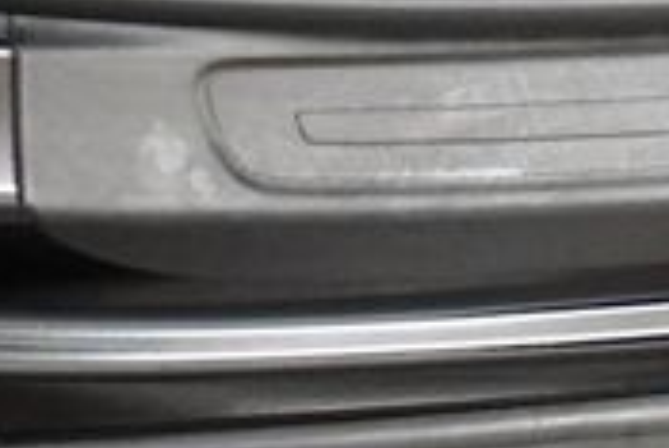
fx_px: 2455
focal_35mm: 132
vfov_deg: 10.1
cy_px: -230
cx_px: 956
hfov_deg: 14.6
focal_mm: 18
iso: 3600
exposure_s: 1/60
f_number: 3.5
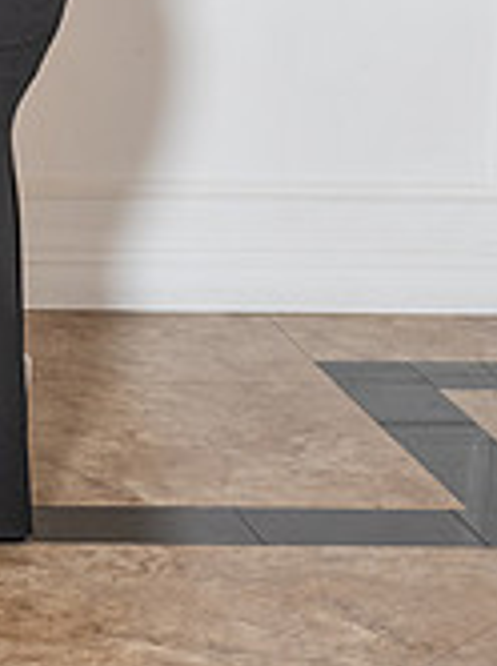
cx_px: -646
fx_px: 2860
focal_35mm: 149
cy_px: -8
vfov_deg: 13.1
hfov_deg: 9.1
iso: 640
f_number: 4.5
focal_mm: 40
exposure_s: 1/160
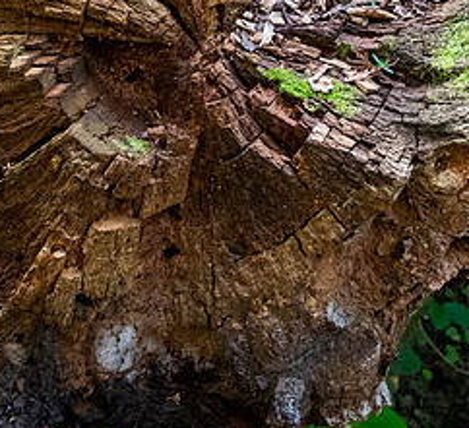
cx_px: 194
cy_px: 30
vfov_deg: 20.9
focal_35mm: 77
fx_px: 1130
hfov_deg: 23.4
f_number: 6.3
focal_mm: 18
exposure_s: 1/60
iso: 2200
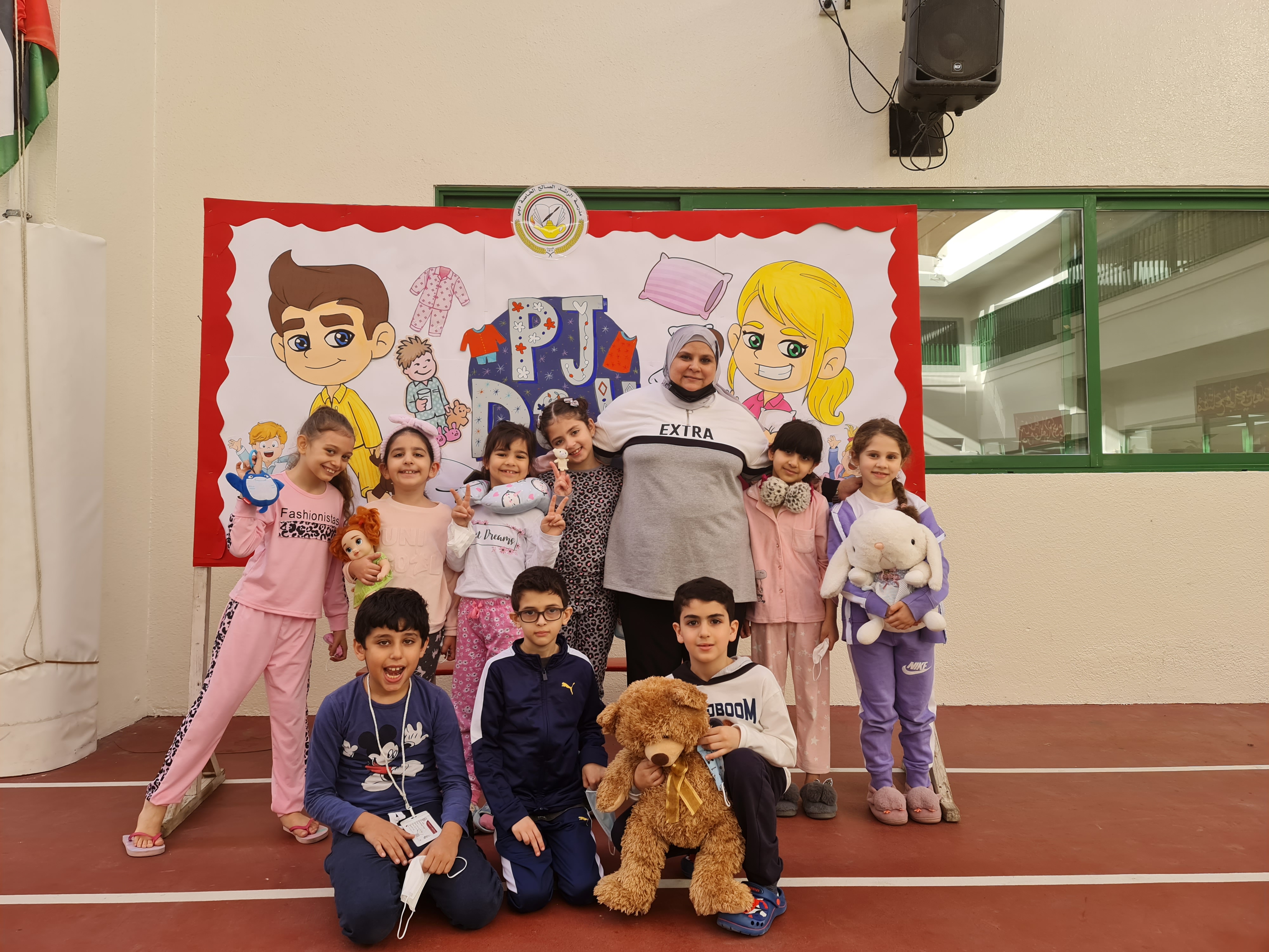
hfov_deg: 69.4
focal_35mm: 25
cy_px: 476
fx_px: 916
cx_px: 634
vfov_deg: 54.9
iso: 50
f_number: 1.8
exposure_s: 1/100
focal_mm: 7
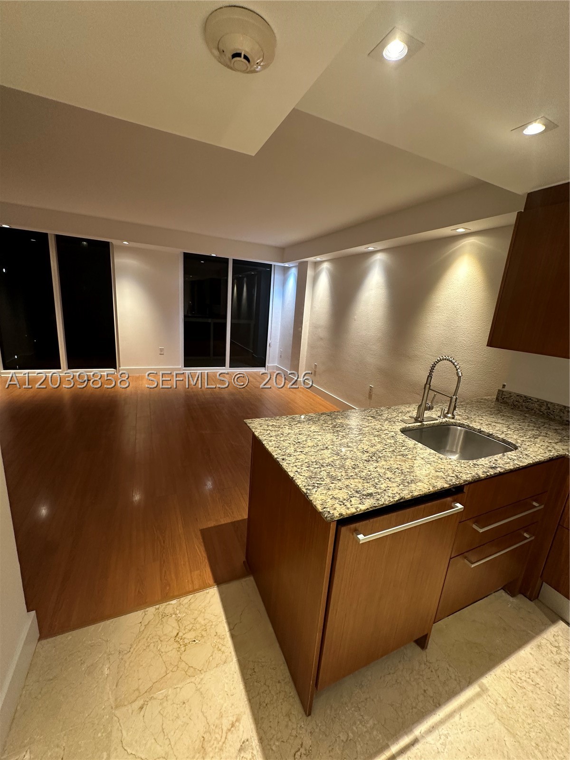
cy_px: 380
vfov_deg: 102.1
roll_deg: -5.8
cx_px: 285
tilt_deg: -12.0
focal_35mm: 14
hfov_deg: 85.7
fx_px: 307
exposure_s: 1/60
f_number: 2.2
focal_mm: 2.22
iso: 160
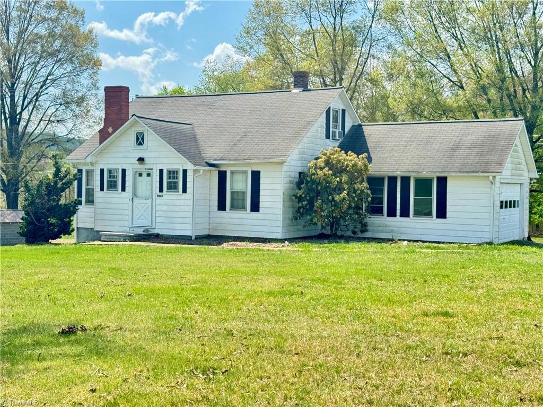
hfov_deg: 39.7
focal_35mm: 48
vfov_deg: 30.3
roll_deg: -0.9
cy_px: 204
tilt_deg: -2.7
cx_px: 272
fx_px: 753
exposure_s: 1/1312
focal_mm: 6.76
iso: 64
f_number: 1.78
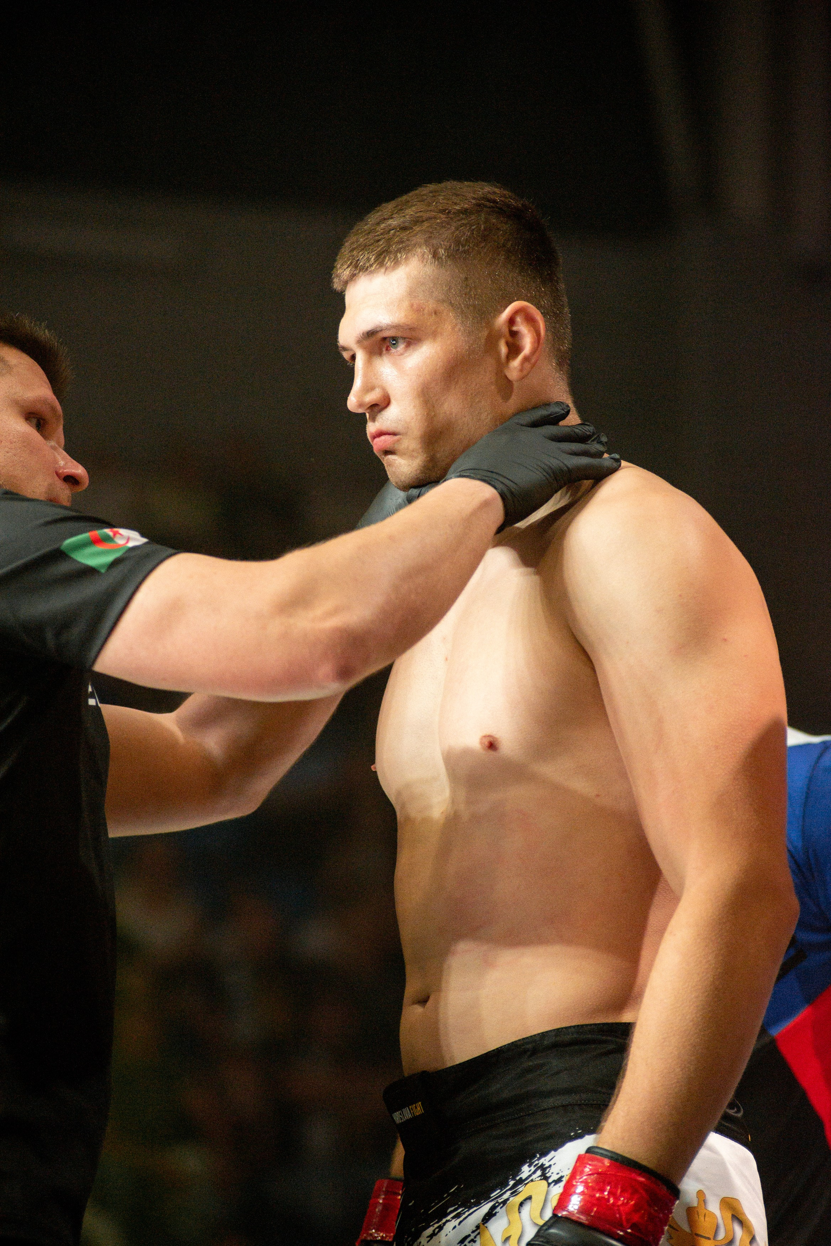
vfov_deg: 12.8
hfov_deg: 8.6
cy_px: 623
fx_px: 5535
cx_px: 416
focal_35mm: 160
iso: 8000
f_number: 4
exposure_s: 1/640
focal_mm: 160
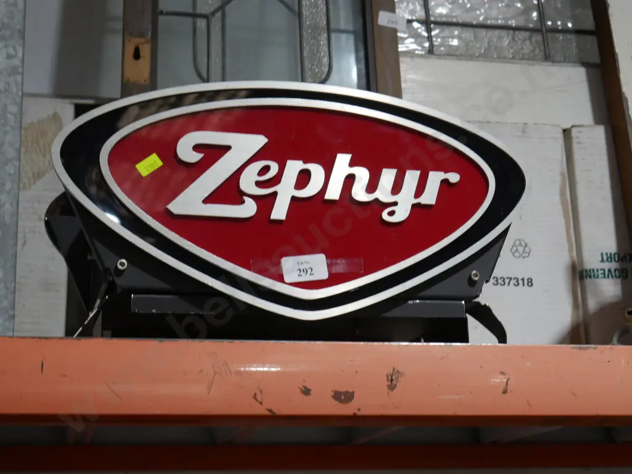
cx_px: 316
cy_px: 237
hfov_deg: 31.2
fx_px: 1132
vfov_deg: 23.7
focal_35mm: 62
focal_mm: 31
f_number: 6.3
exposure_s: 1/80
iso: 1000
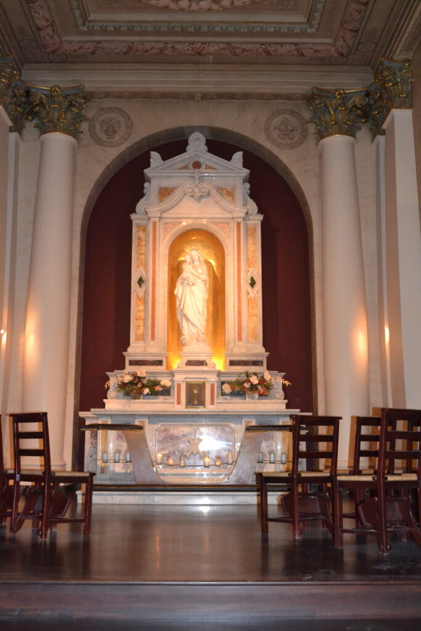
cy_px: 316
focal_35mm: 39
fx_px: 684
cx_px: 210
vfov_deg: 49.5
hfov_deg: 34.2
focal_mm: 26
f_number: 4.2
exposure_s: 1/60
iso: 3200
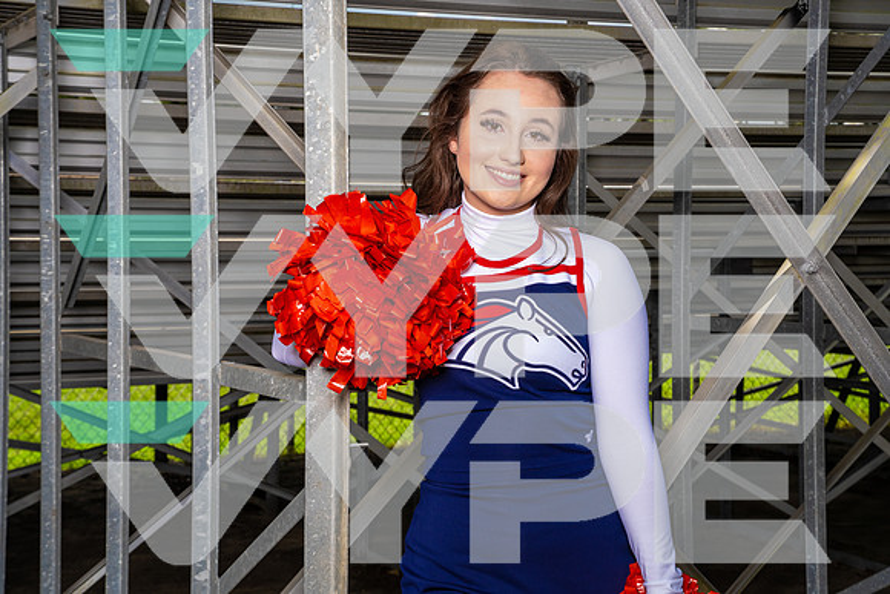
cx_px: 445
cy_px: 297
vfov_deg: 19.5
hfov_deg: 28.8
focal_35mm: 70
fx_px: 1731
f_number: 11
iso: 200
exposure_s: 1/250
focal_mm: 70
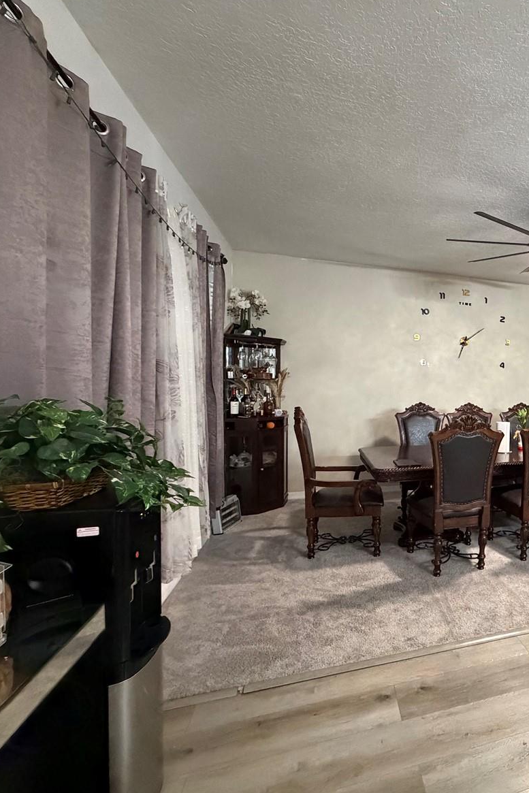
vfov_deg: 84.0
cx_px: 494
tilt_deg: -2.3
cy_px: 400
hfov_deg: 52.8
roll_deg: -0.9
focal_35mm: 20
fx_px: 441
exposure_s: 1/60
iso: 1250
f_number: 2.2
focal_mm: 2.22
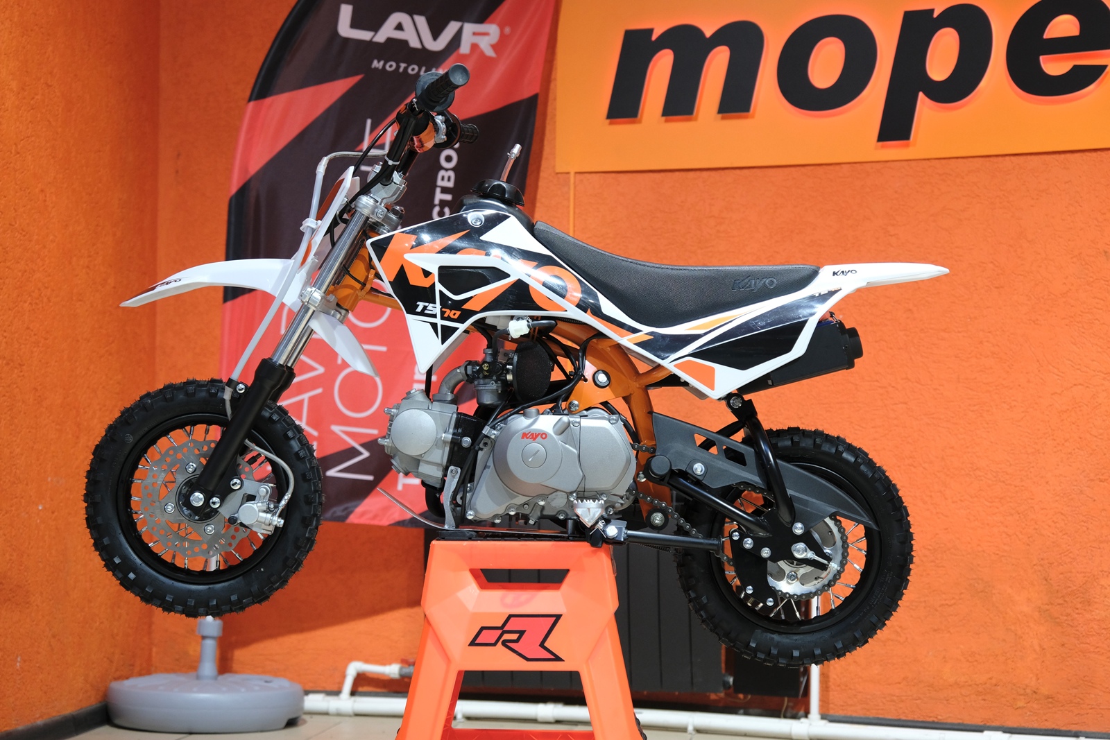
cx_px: 555
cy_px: 370
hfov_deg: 27.7
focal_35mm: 73
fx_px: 2251
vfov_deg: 18.7
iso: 1250
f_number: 4
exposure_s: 1/60
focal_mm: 48.5
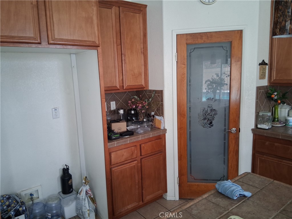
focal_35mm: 26
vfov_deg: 53.1
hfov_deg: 67.3
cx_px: 146
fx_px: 219
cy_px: 110
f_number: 1.8
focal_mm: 3.98
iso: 320
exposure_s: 1/50
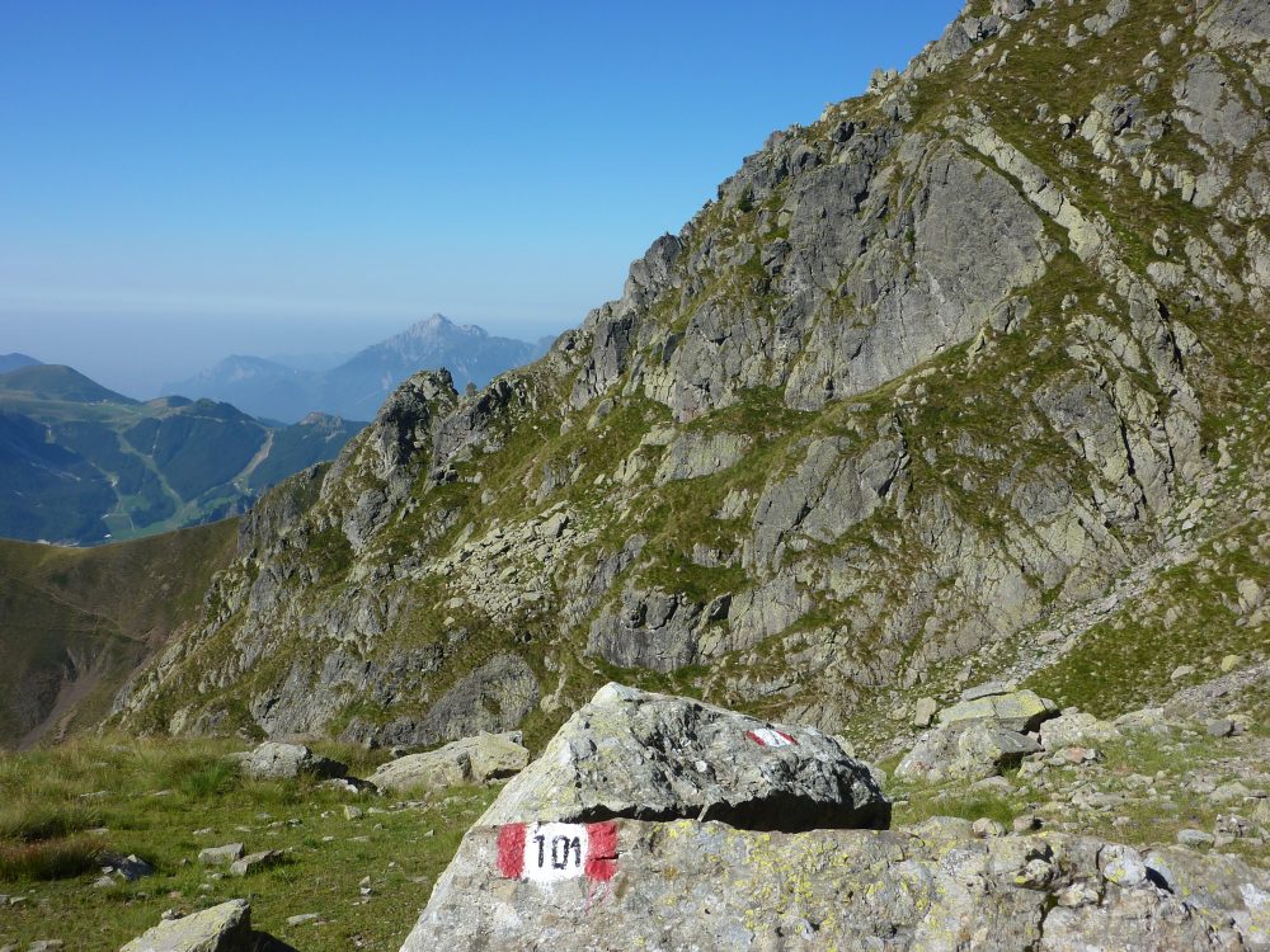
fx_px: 1174
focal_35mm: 32
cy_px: 476
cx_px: 635
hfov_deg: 56.8
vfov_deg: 44.2
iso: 80
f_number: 5
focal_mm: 5.3
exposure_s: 1/500
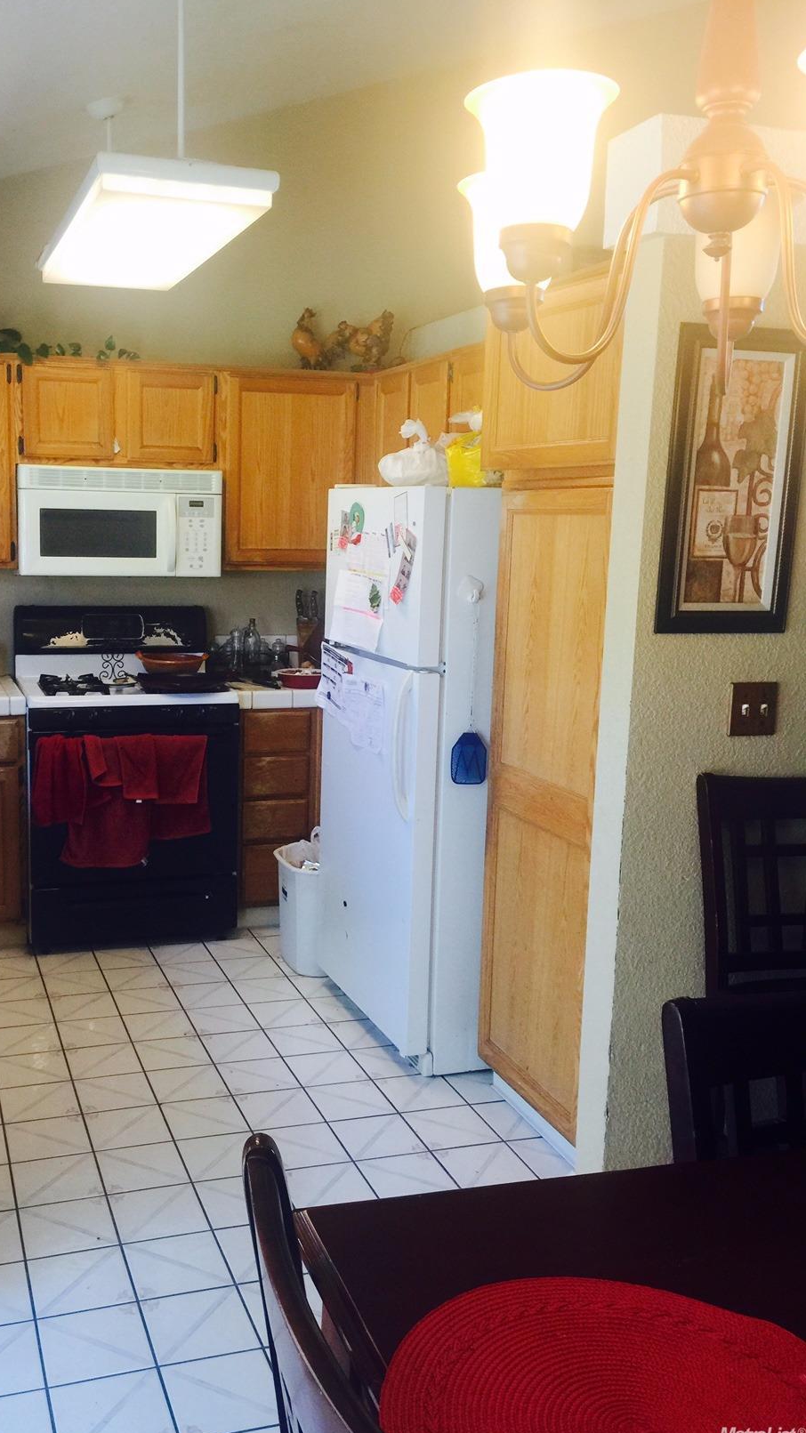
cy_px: 719
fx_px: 1216
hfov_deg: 36.3
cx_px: 263
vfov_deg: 61.0
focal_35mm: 32
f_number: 2.2
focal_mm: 4.15
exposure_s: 1/30
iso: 40
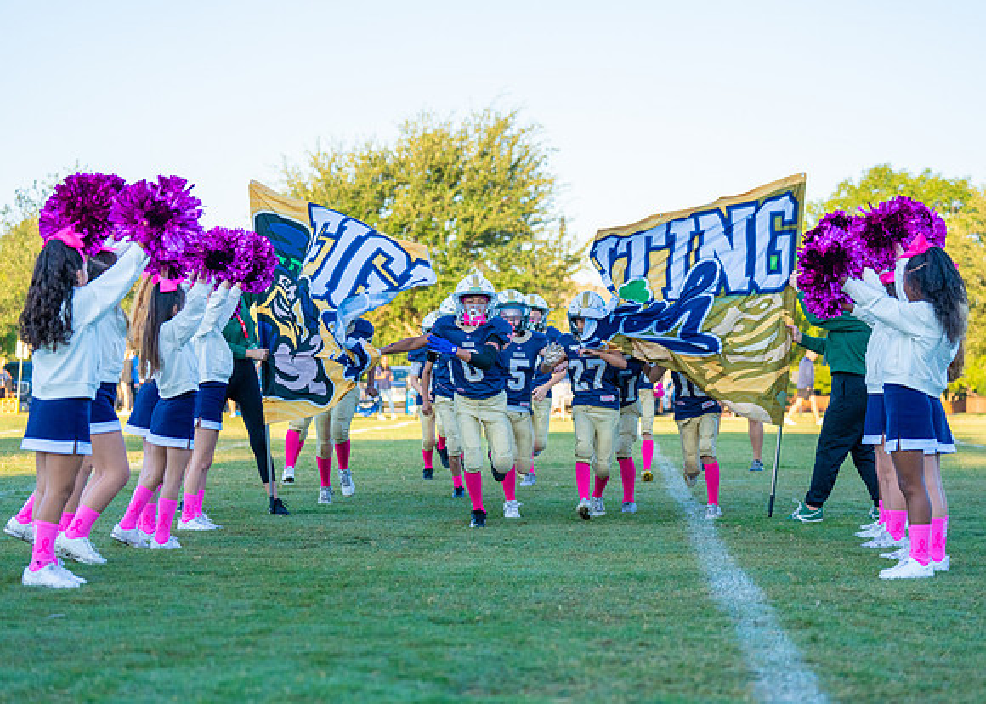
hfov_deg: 24.6
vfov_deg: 17.7
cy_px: 359
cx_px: 525
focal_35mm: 81
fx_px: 2261
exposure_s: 1/2500
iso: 640
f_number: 2.8
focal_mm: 70
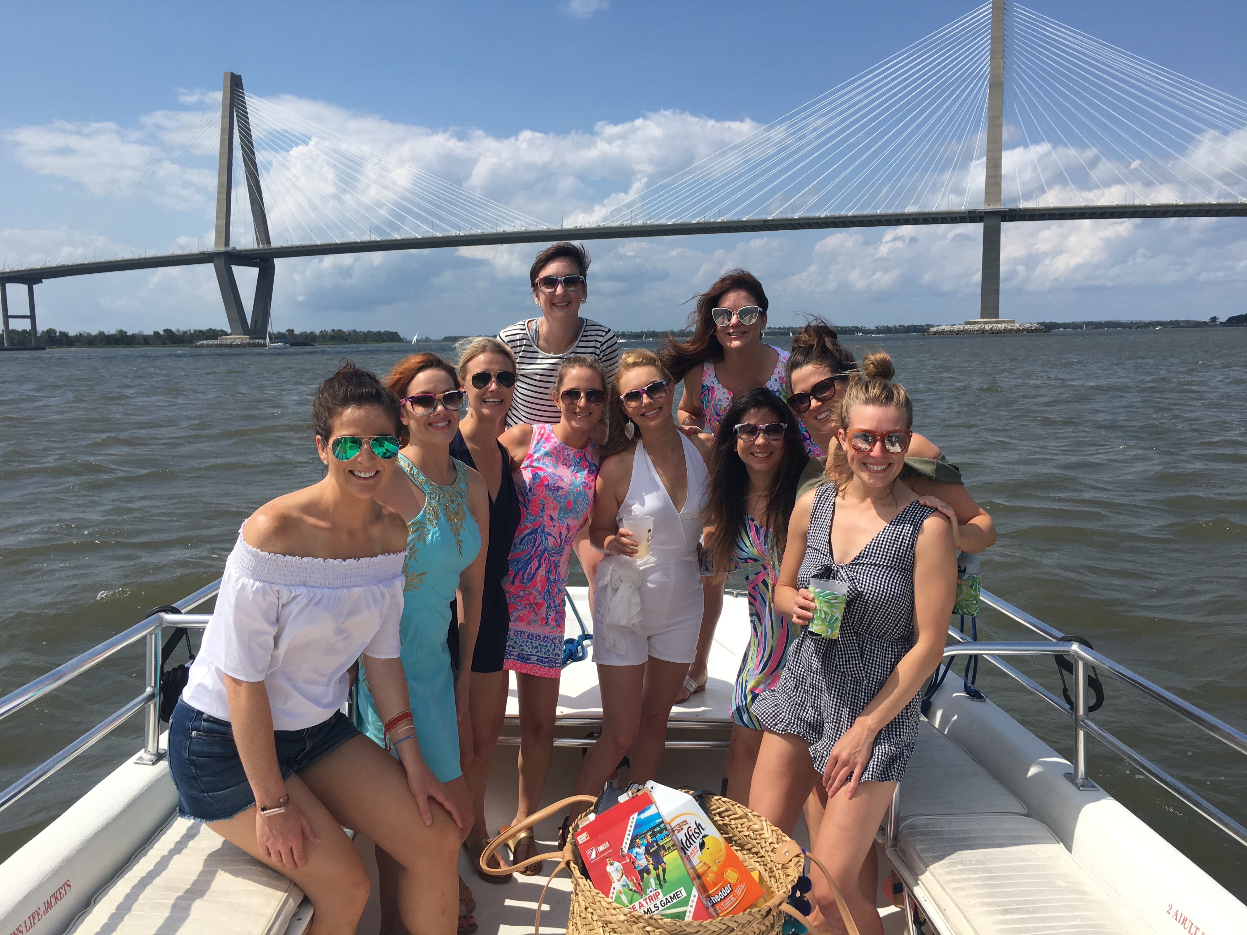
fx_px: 1045
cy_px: 468
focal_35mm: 29
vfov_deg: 48.2
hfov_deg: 61.7
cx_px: 624
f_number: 2.2
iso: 25
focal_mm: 4.15
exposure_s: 1/2404
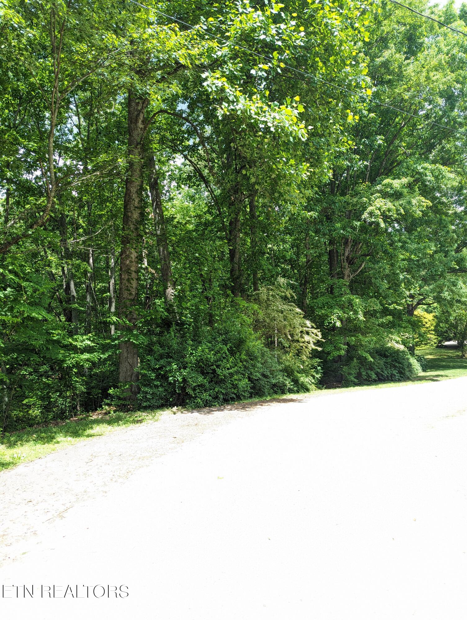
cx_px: 234
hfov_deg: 56.9
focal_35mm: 24
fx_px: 431
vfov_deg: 71.5
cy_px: 310
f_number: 1.85
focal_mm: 6.81
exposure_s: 1/238
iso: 48
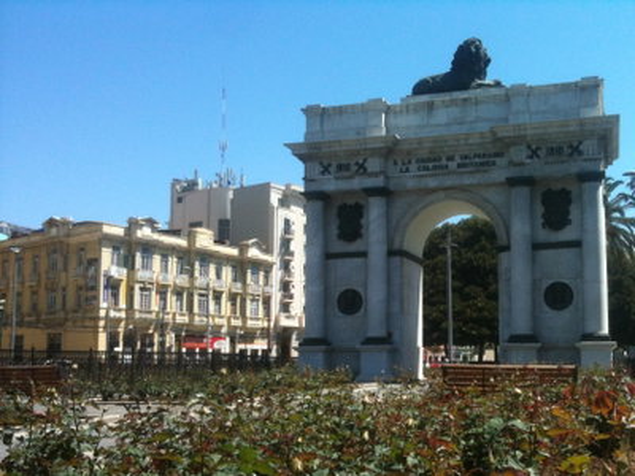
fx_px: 642
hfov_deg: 52.6
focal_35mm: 35
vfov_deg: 40.7
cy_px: 238
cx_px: 318
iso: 64
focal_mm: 3.85
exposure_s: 1/993
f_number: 2.8
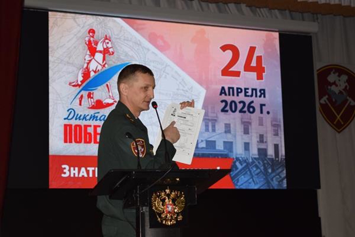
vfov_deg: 16.6
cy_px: 118
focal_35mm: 82
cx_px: 178
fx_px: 813
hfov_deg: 24.6
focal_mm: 55
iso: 800
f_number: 5.6
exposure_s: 1/125
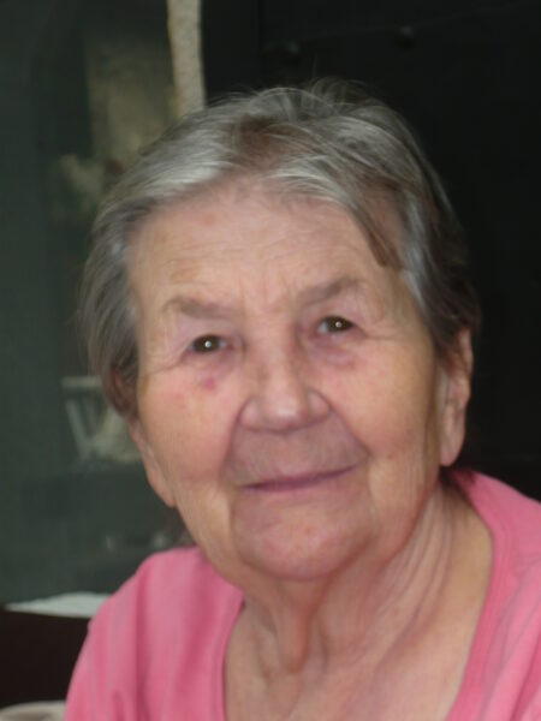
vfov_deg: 19.6
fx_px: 2084
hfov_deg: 14.8
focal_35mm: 100
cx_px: 270
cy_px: 360
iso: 100
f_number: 5.1
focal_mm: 16.5
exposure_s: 1/60
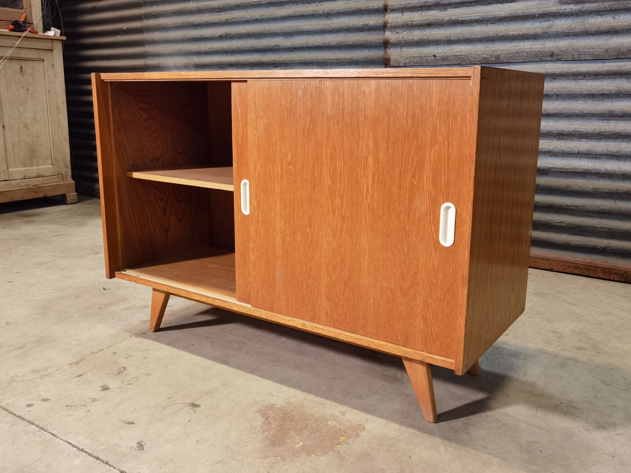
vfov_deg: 44.2
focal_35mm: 32
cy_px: 236
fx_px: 583
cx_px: 316
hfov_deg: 56.8
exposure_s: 1/33.3
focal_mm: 6.71
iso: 500
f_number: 1.9
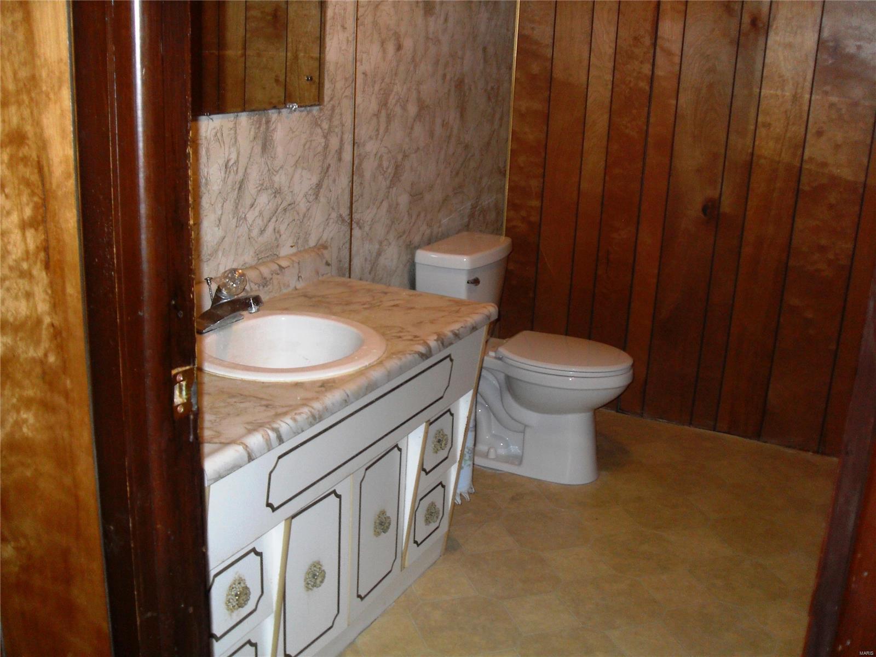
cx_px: 438
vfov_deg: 38.7
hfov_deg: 50.1
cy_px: 328
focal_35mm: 37
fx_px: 936
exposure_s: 1/45
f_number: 2.8
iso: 100
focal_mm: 6.3
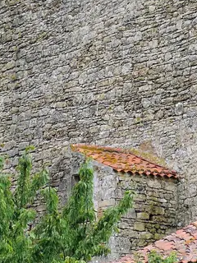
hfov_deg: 8.6
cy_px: -34
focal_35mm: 172
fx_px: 1305
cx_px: 190
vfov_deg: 11.3
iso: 100
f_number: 4.5
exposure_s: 1/250
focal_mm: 9.2
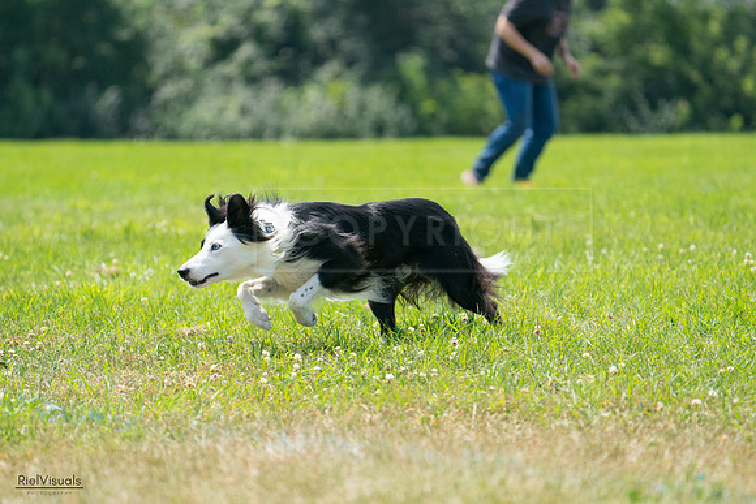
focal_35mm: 257
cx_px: 378
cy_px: 252
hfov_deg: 8.0
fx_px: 5398
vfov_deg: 5.4
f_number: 5.6
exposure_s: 1/4000
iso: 1250
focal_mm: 257
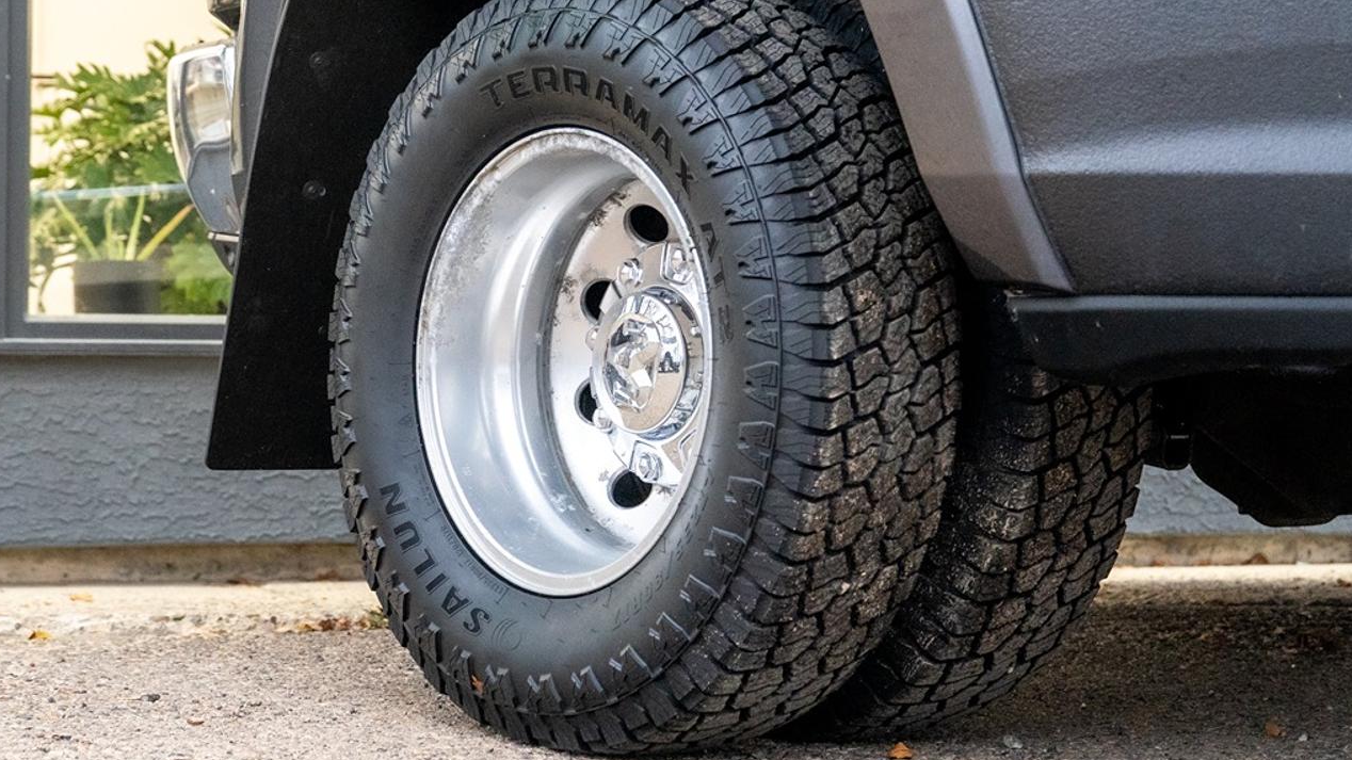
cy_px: 205
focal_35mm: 96
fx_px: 3441
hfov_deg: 22.2
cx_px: 610
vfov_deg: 12.6
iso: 4000
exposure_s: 1/100
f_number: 4
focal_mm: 56
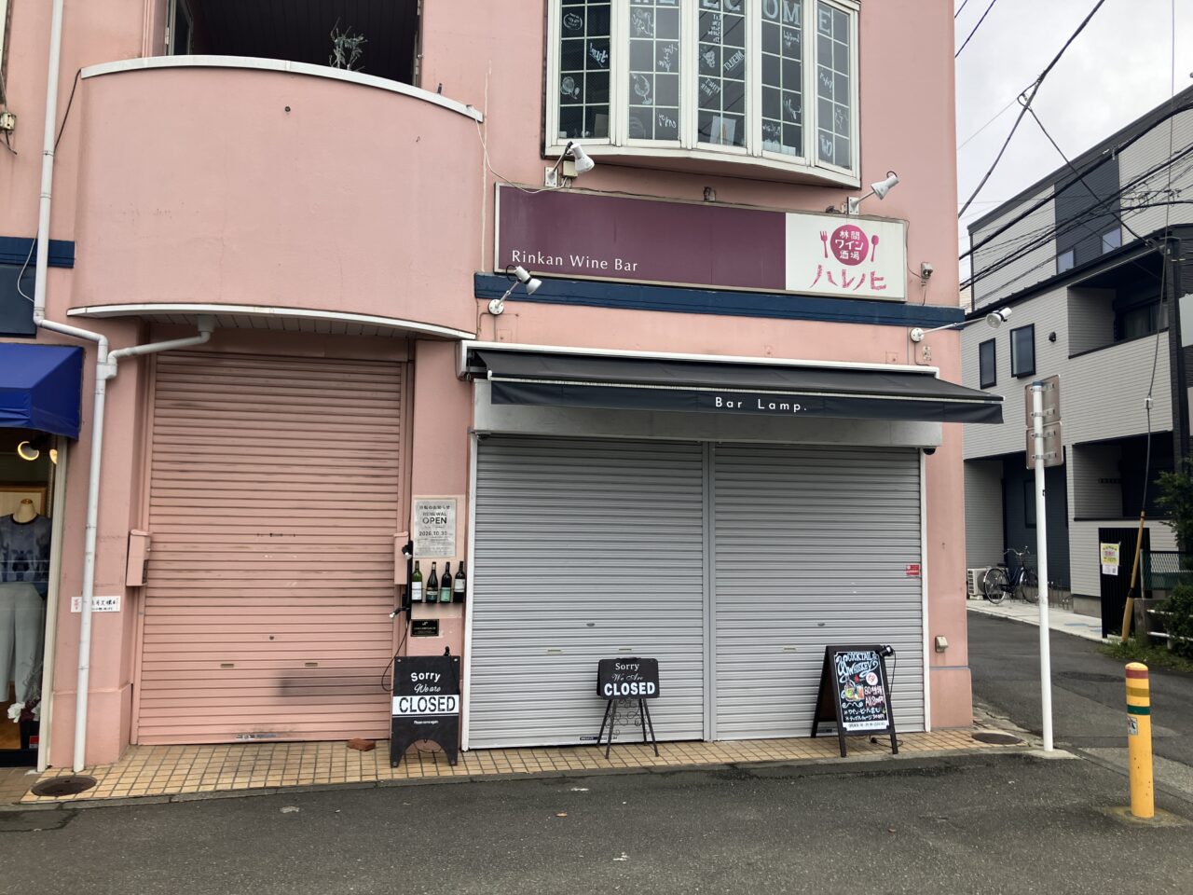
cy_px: 448
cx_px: 596
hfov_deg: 63.4
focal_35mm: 28
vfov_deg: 49.7
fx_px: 965
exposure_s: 1/169
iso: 25
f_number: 1.8
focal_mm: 3.99
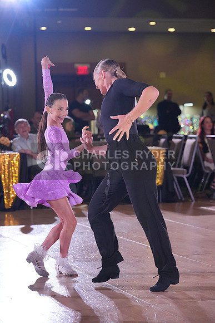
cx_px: 108
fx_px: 967
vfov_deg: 18.9
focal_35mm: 108
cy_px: 162
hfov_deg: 12.7
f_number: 4
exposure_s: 1/500
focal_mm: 108
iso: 2000
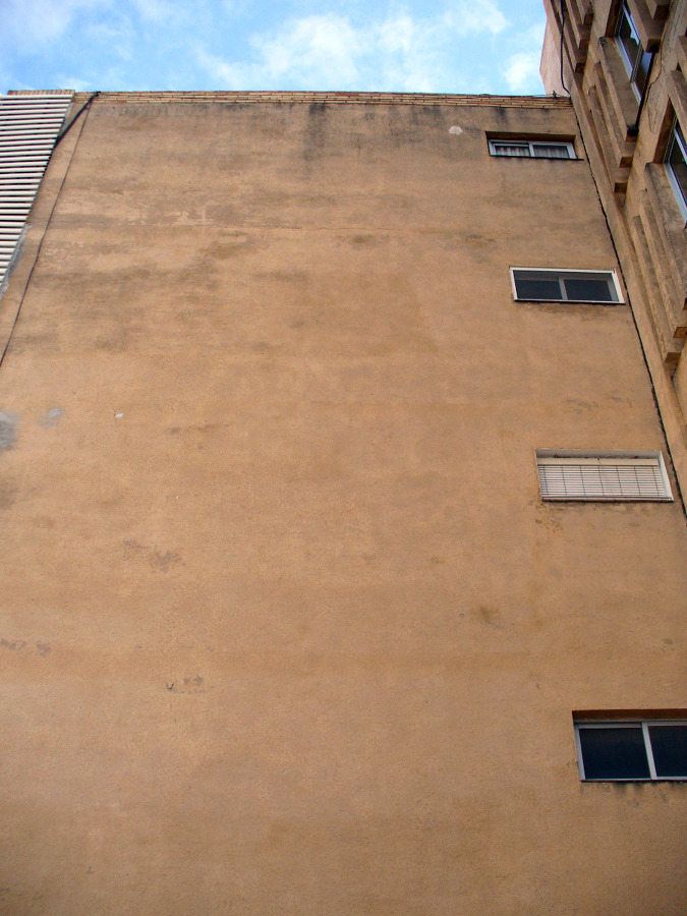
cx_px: 344
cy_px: 458
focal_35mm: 37
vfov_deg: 50.1
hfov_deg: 38.7
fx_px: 979
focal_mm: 6.1
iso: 80
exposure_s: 1/400
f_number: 2.8
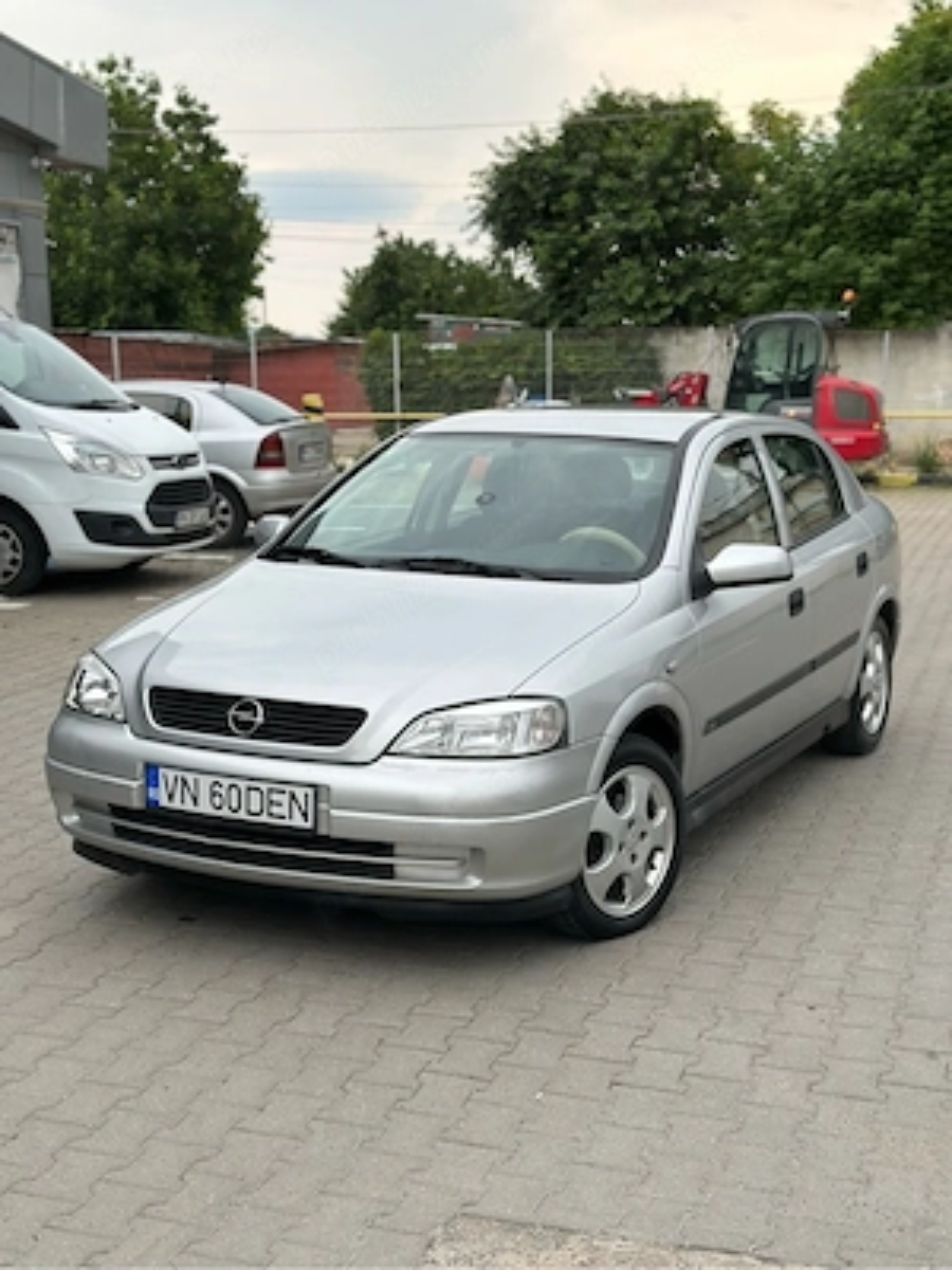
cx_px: 476
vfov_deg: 39.7
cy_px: 635
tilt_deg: -7.9
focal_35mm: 48
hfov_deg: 30.3
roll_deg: +0.9
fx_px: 1760
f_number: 1.78
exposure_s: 1/642
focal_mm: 6.86
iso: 80
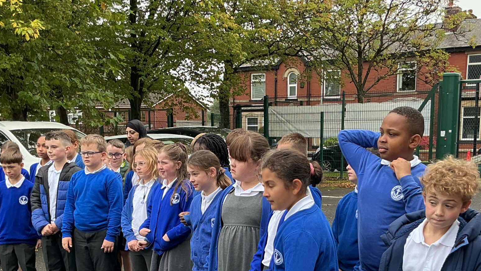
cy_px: 238
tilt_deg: -7.9
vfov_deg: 22.6
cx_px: 273
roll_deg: +0.2
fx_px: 663
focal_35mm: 52
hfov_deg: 39.8
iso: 20
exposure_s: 1/120
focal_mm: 3
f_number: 1.8
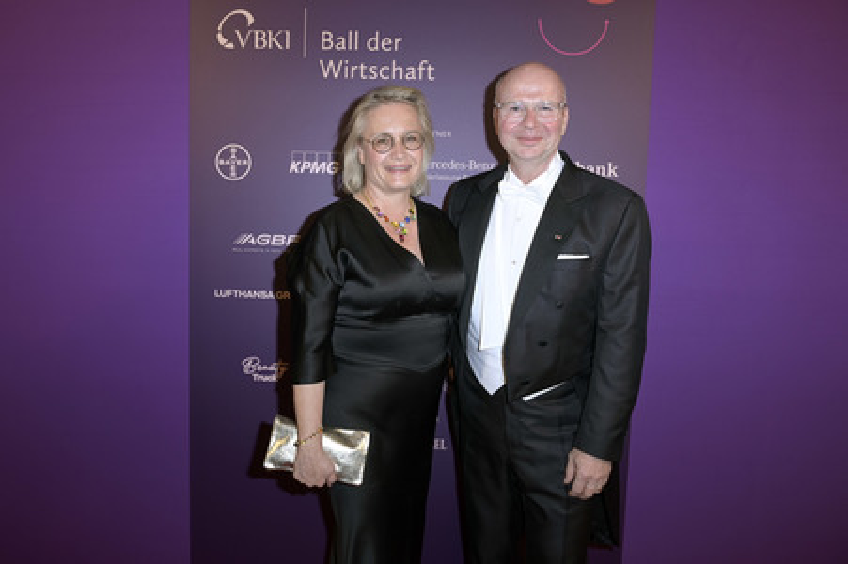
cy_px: 282
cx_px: 424
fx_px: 659
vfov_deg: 46.3
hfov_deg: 65.5
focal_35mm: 28
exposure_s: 1/250
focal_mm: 28
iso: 500
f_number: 5.6
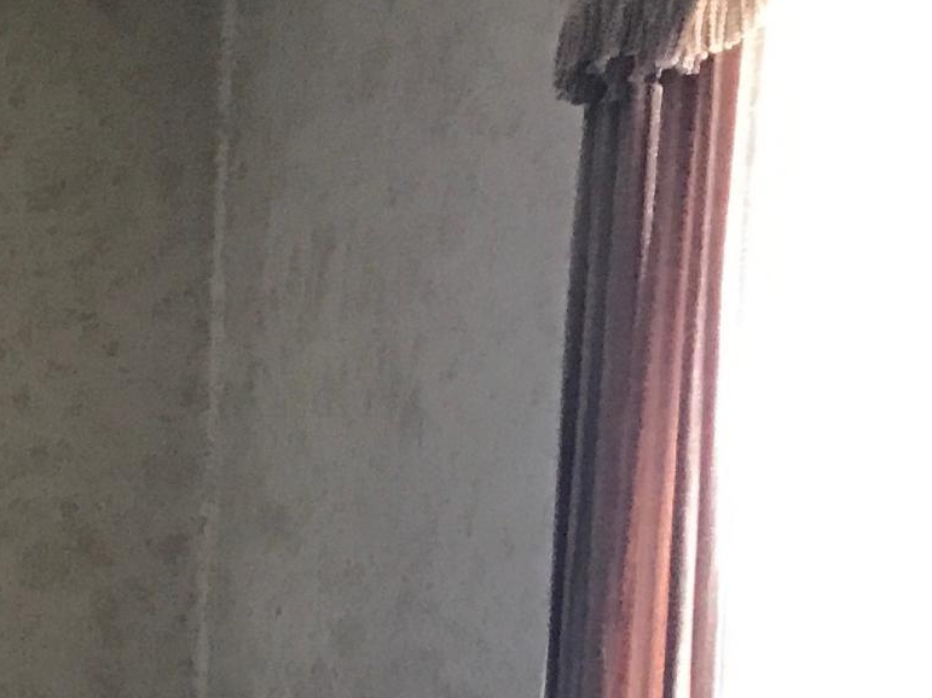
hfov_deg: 16.0
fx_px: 2934
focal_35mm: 109
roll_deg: +0.8
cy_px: 1226
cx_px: -610
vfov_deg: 12.5
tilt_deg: -11.9
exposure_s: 1/15
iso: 50
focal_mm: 3.99
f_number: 1.8
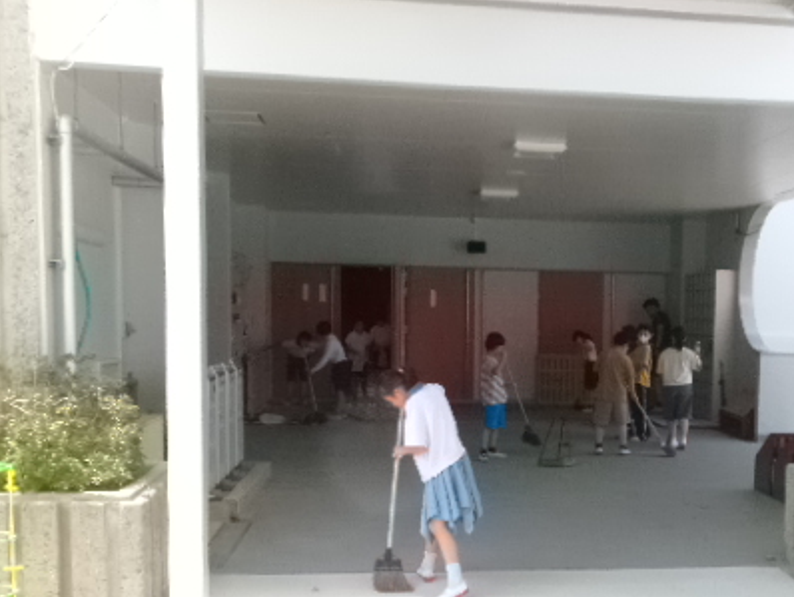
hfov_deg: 41.2
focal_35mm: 45
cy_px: 421
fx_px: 1033
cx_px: 559
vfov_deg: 31.8
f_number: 10.8
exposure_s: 1/600
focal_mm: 5.1
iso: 1600
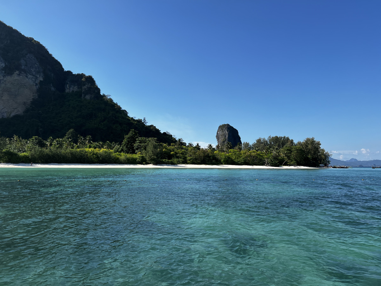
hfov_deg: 67.3
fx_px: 286
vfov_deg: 53.1
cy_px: 143
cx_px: 190
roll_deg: -2.9
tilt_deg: +4.8
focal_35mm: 26
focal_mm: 5.7
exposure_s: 1/4115
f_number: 1.5
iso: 50
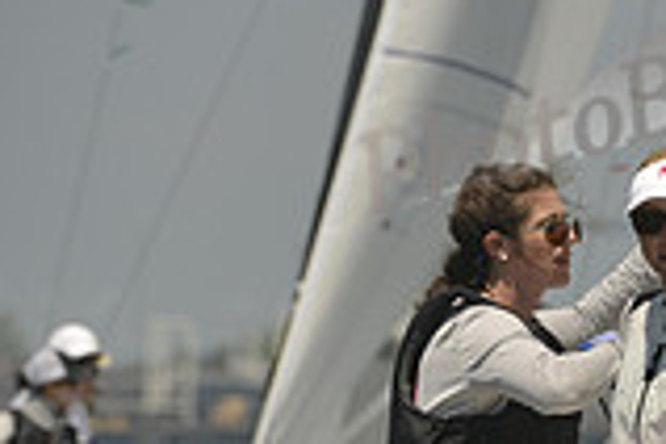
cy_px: 651
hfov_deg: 1.8
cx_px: 1169
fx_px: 20903
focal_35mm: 1130
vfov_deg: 1.2
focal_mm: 310
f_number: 10
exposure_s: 1/1250
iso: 280
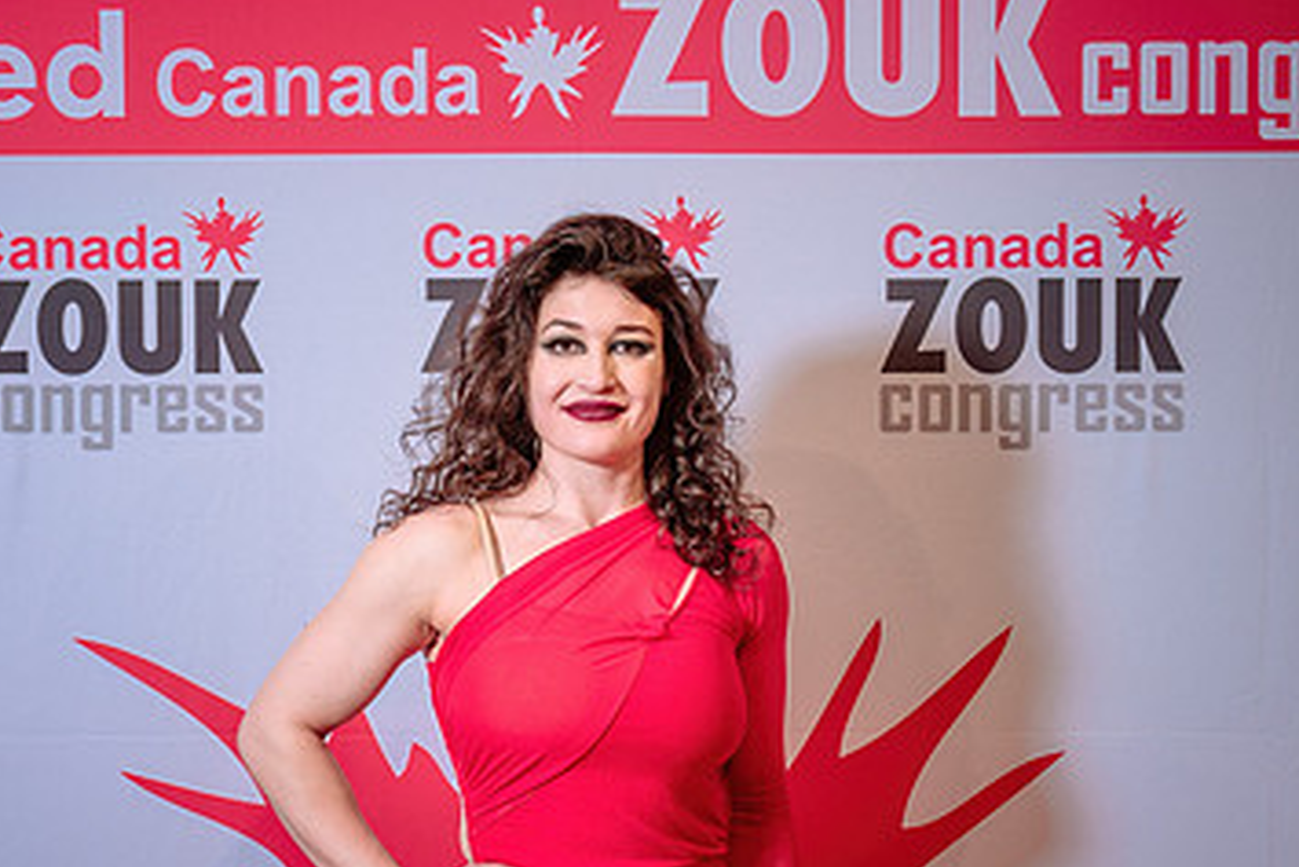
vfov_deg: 21.8
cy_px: 582
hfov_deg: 32.2
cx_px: 492
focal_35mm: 62
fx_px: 2238
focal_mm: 35
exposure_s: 1/125
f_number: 4.5
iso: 320
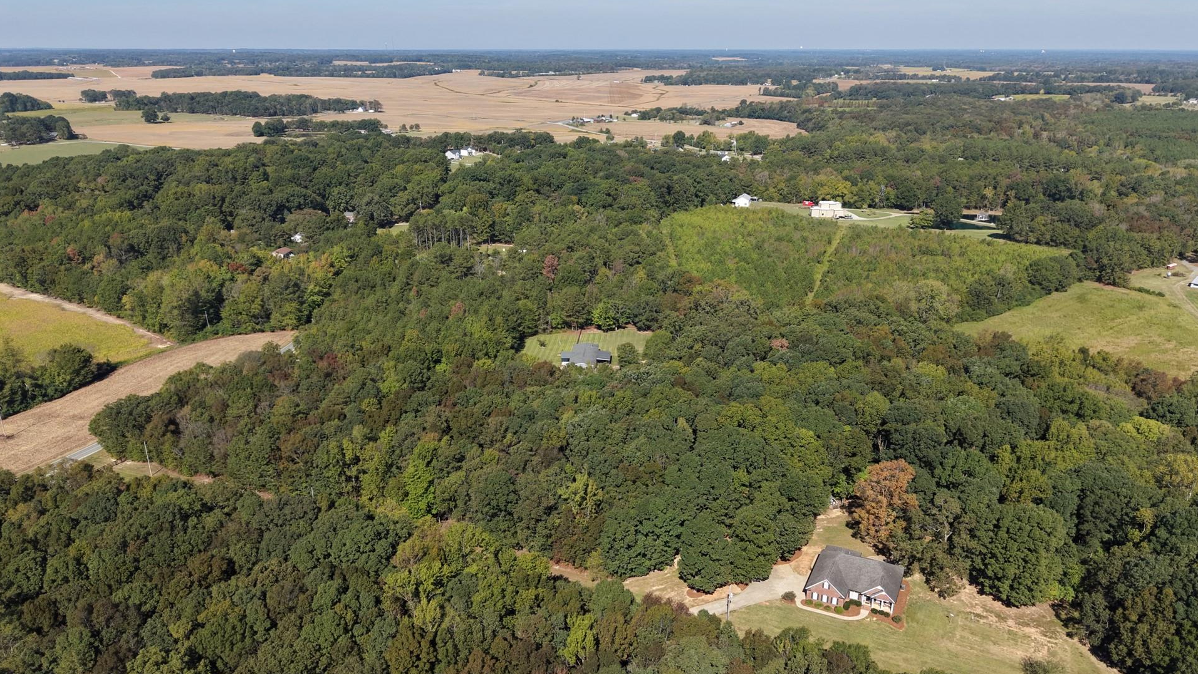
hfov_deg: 67.9
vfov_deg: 41.3
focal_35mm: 28
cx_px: 618
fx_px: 890
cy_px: 407
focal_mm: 8.67
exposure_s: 1/4000
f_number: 1.8
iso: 200
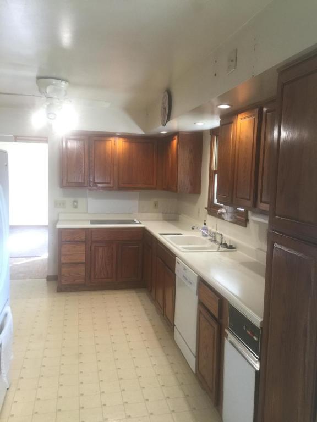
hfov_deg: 48.2
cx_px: 158
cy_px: 211
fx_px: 354
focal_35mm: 29
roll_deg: -1.4
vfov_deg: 61.7
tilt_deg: -4.3
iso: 64
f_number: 2.2
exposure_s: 1/15
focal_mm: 4.15
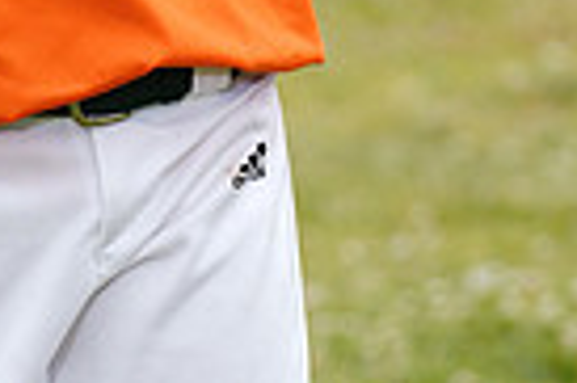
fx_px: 9045
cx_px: 51
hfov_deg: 3.7
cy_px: -423
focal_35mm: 565
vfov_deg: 2.4
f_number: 5.6
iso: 50
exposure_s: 1/250
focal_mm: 133
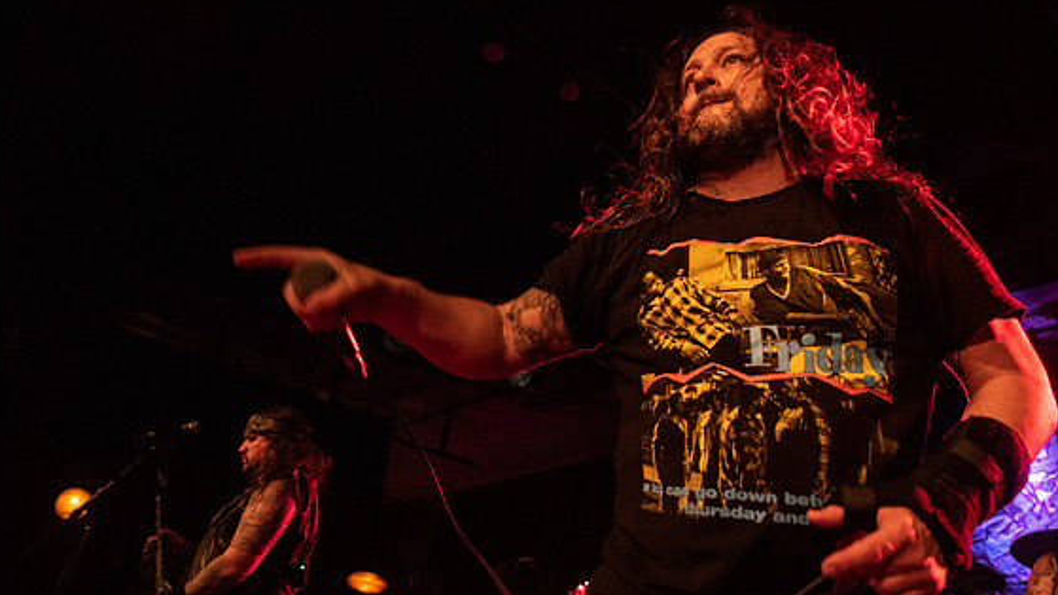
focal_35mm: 28
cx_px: 578
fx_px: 785
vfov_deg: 41.4
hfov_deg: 67.8
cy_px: 273
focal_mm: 24
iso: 3200
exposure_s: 1/125
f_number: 3.2
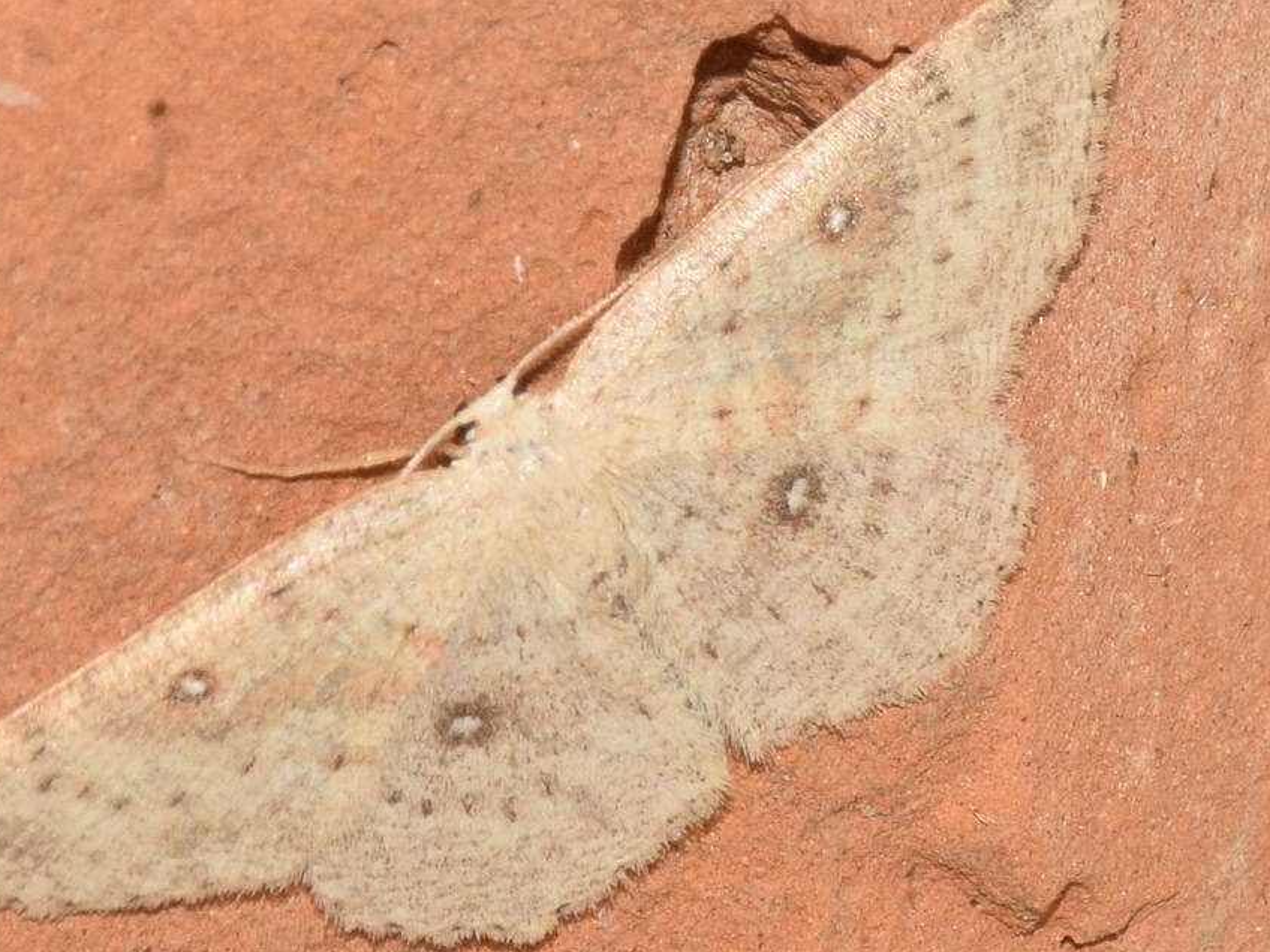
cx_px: 576
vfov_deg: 6.5
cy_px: 477
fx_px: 8365
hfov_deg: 8.7
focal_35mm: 228
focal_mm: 140
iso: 500
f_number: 14
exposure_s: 1/160
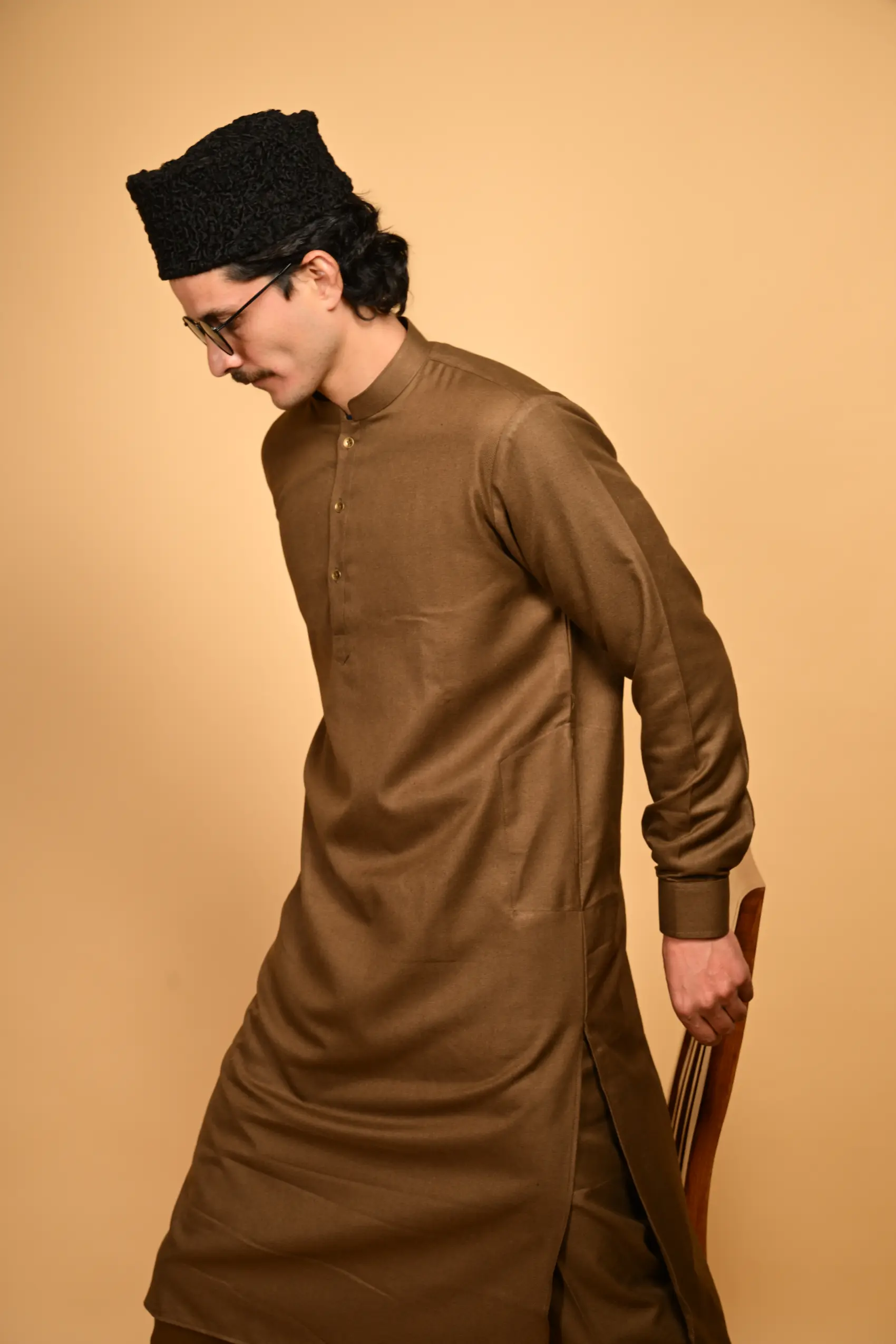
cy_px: 672
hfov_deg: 20.3
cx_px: 448
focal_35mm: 67
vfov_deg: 30.1
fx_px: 2501
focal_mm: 67
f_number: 6.3
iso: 160
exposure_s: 1/200
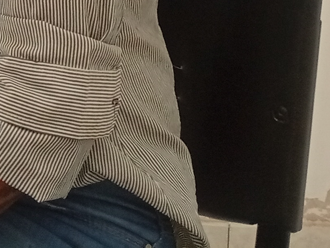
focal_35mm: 136
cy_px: -370
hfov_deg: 13.7
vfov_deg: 9.6
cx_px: -147
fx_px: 1298
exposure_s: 1/50
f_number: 1.8
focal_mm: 3.84
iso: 85
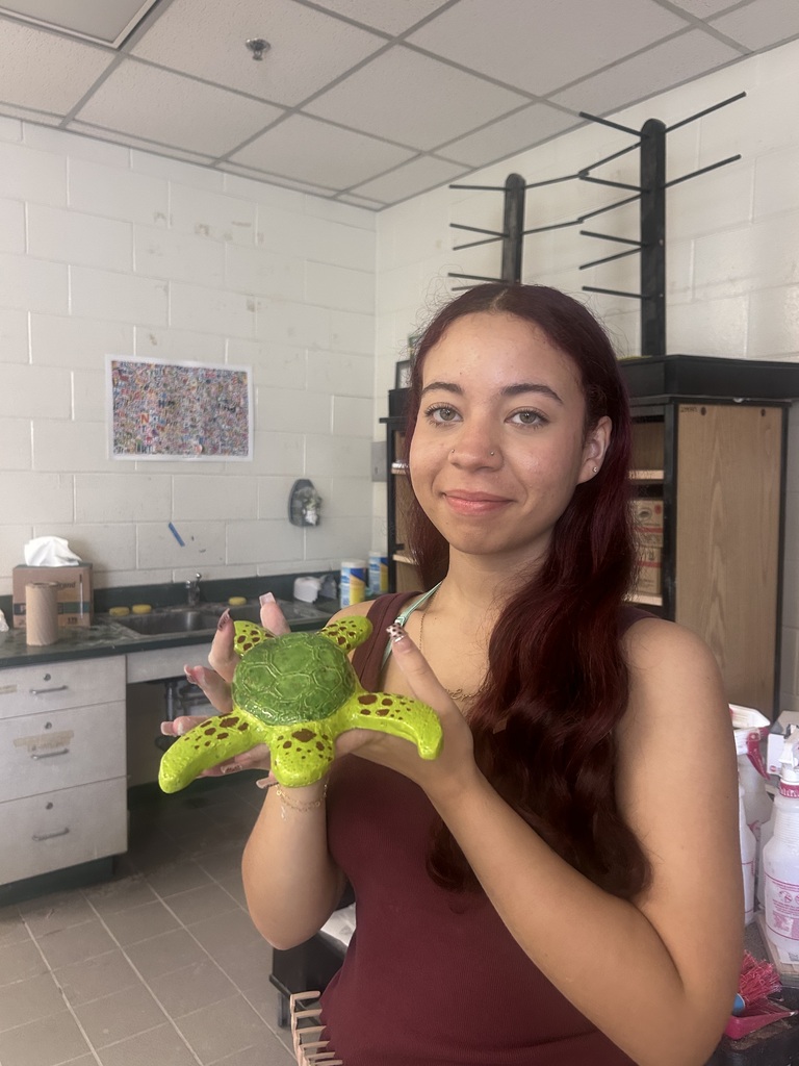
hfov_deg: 53.1
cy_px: 533
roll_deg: -1.7
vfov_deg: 67.3
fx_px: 800
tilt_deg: -4.6
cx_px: 400
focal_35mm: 26
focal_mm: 5.7
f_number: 1.5
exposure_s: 1/60
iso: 250
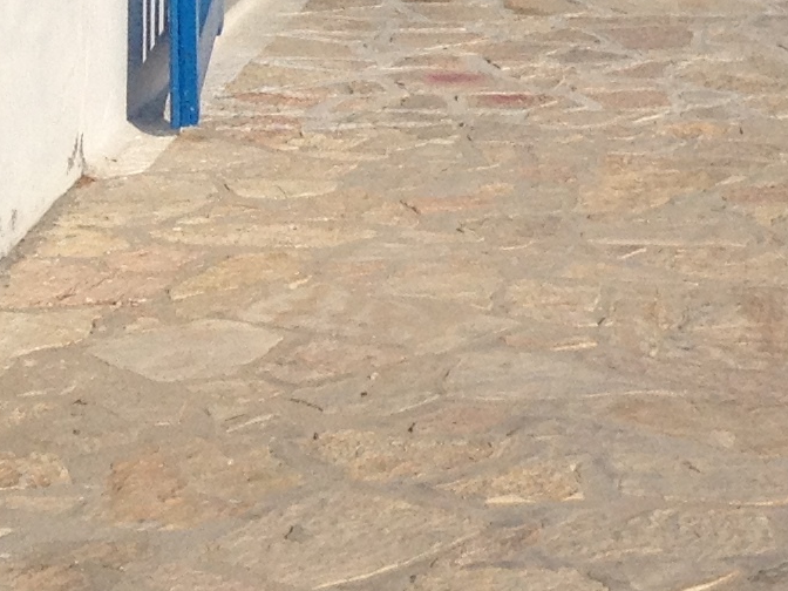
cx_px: 1282
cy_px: -532
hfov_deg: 11.1
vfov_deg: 8.4
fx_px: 3870
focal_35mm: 170
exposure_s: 1/4608
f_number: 2.4
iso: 50
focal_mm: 4.28
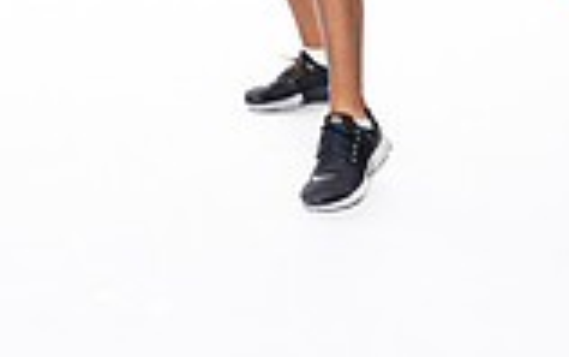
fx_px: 1490
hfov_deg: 21.3
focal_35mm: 96
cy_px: -440
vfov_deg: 11.7
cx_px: 108
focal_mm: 33
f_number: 5.6
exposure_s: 1/250
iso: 400
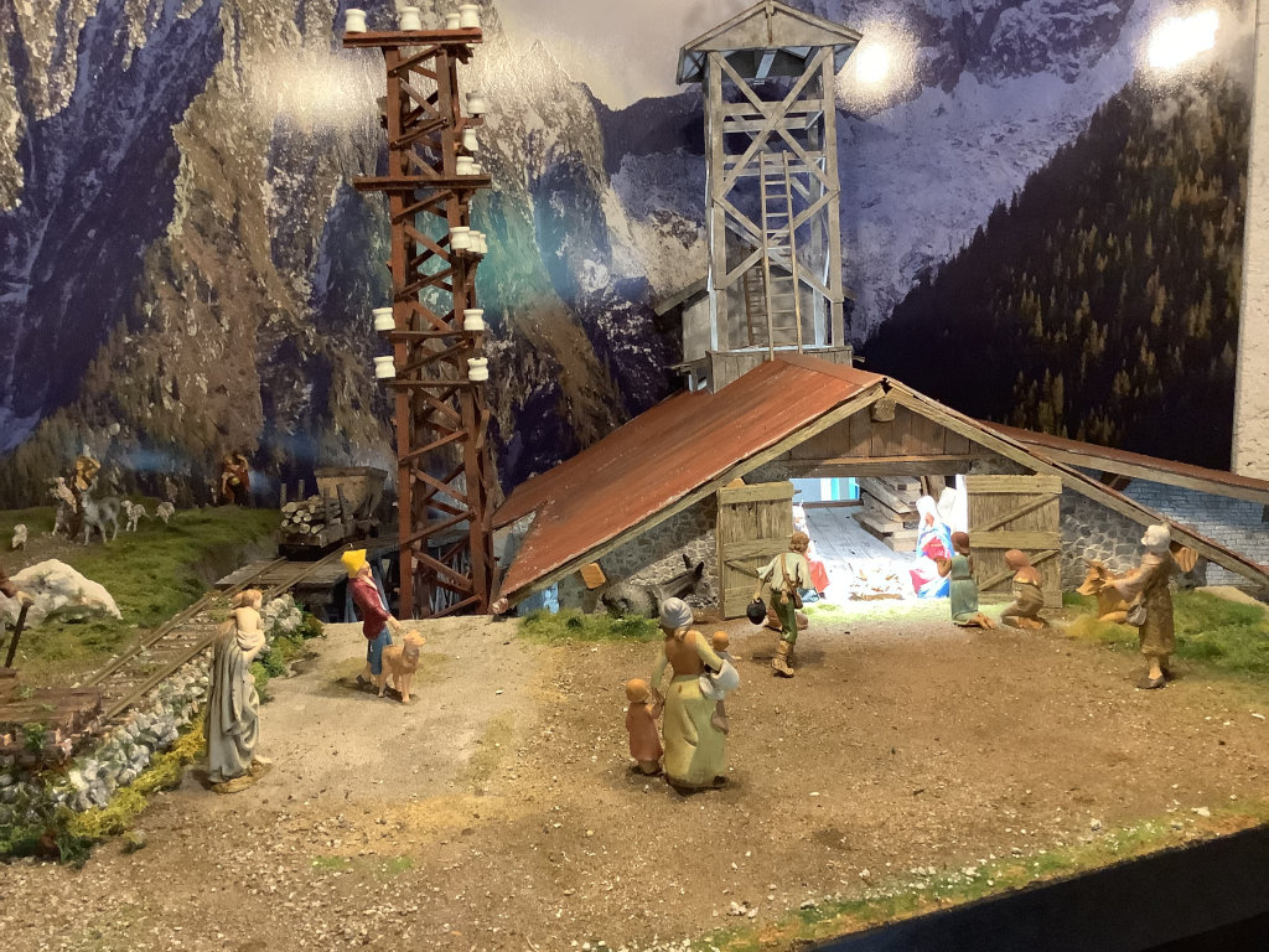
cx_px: 634
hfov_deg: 58.4
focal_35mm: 31
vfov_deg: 45.4
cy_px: 476
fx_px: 1136
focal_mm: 3.3
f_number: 2.4
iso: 400
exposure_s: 1/40
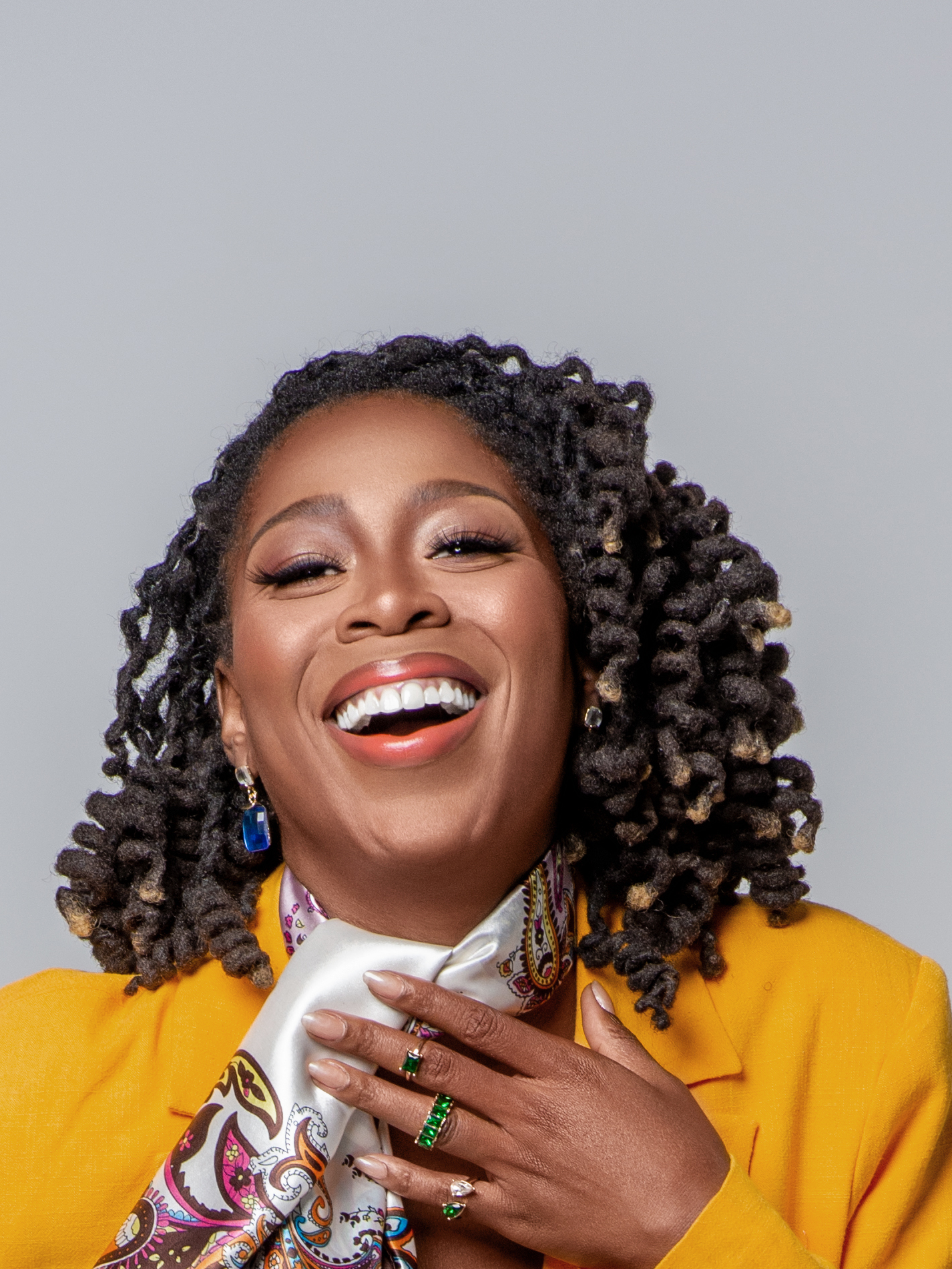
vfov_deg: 5.0
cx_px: 530
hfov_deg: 3.8
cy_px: 2222
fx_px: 14336
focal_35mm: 391
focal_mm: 105
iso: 320
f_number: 8
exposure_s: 1/125
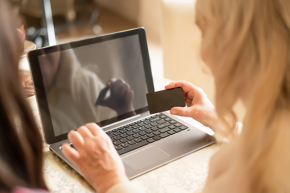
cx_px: 145
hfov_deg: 36.3
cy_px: 96
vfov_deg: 24.6
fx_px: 443
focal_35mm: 55
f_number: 2
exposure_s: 1/320
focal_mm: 55
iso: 640
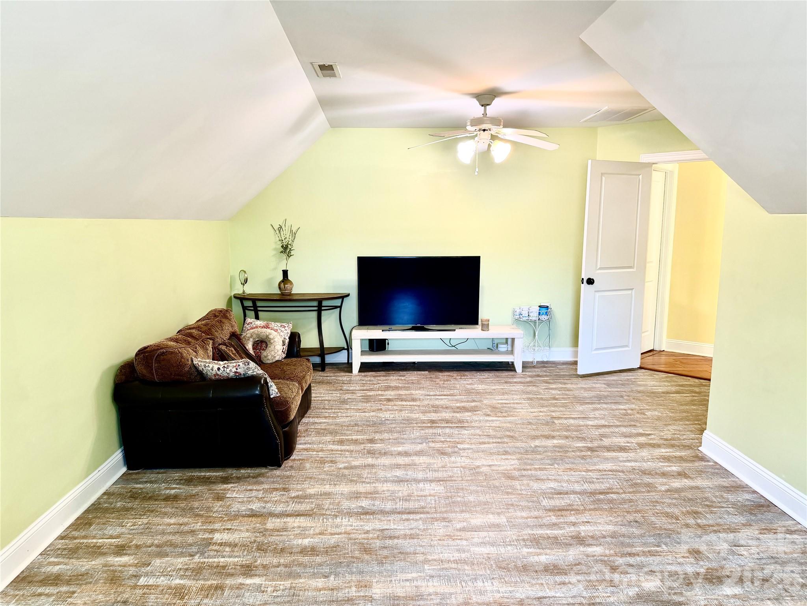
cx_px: 404
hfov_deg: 71.6
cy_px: 303
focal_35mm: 24
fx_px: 560
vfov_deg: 56.8
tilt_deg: -8.4
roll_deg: -0.3
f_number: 1.78
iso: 200
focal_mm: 6.76
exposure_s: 1/60
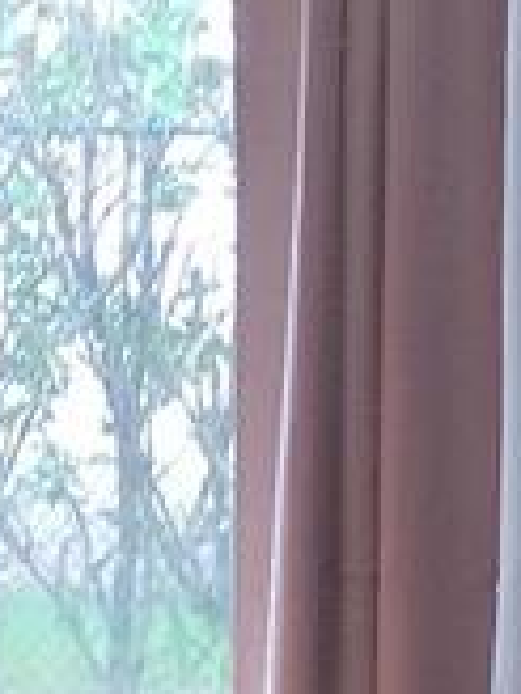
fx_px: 5298
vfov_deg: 7.4
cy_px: 829
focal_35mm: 264
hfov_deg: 5.6
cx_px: -191
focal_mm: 4.71
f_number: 1.7
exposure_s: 1/60
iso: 126
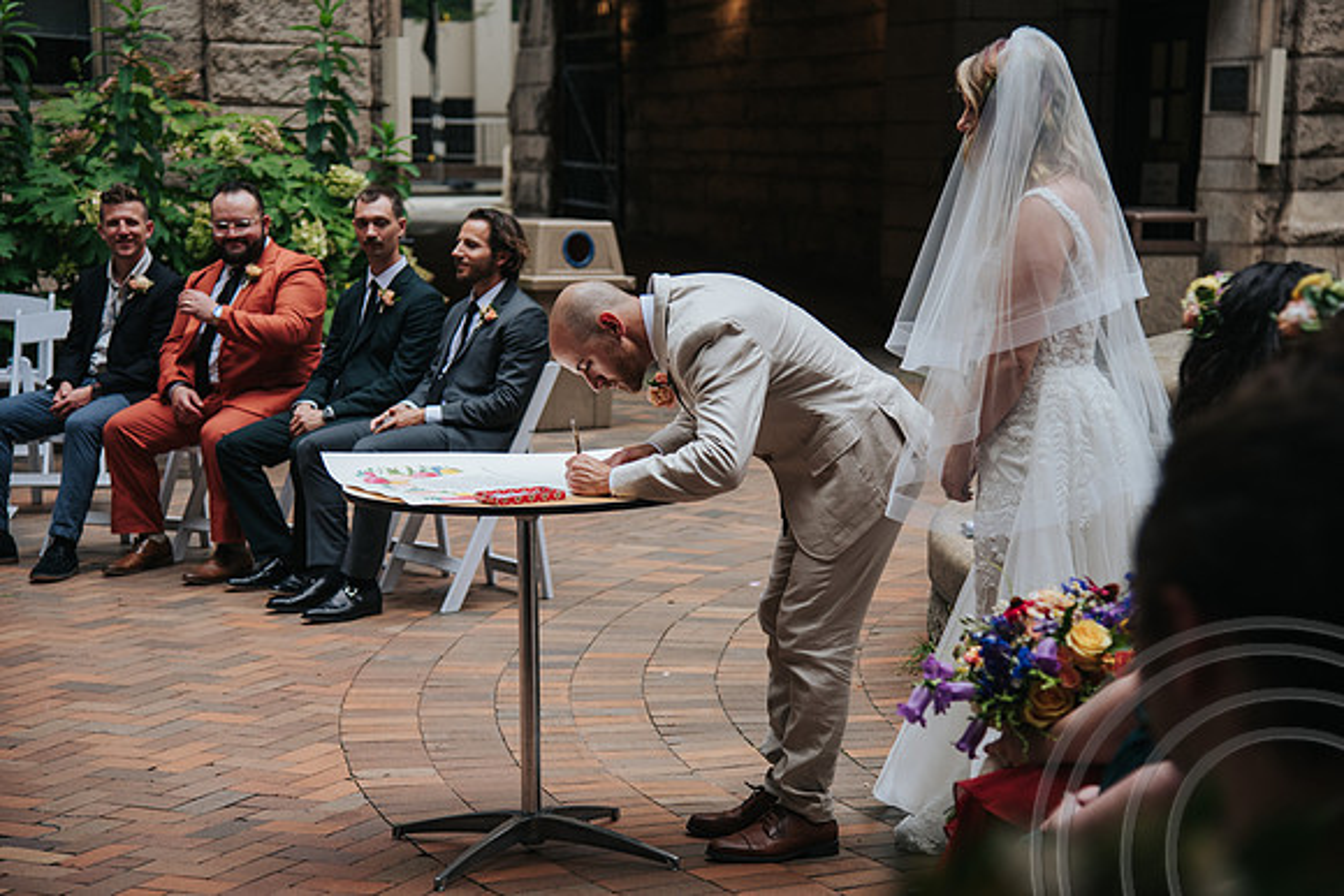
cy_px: 448
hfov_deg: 25.4
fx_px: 2987
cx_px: 672
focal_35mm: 80
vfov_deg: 17.1
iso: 320
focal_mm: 75
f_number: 4
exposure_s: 1/500
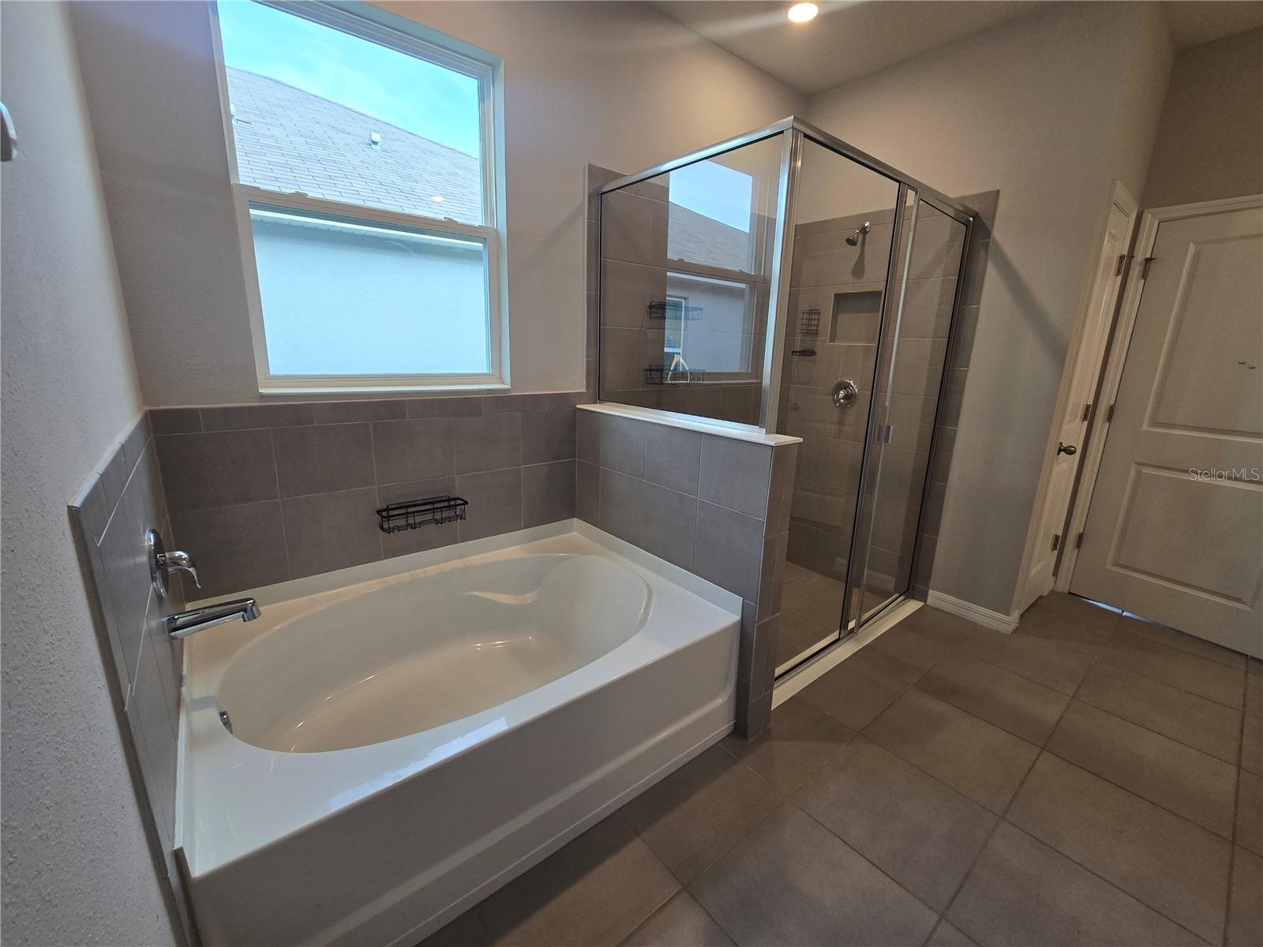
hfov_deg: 106.2
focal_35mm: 13
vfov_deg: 89.9
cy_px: 474
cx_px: 632
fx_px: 474
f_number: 2.2
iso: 80
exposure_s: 1/60
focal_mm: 2.2
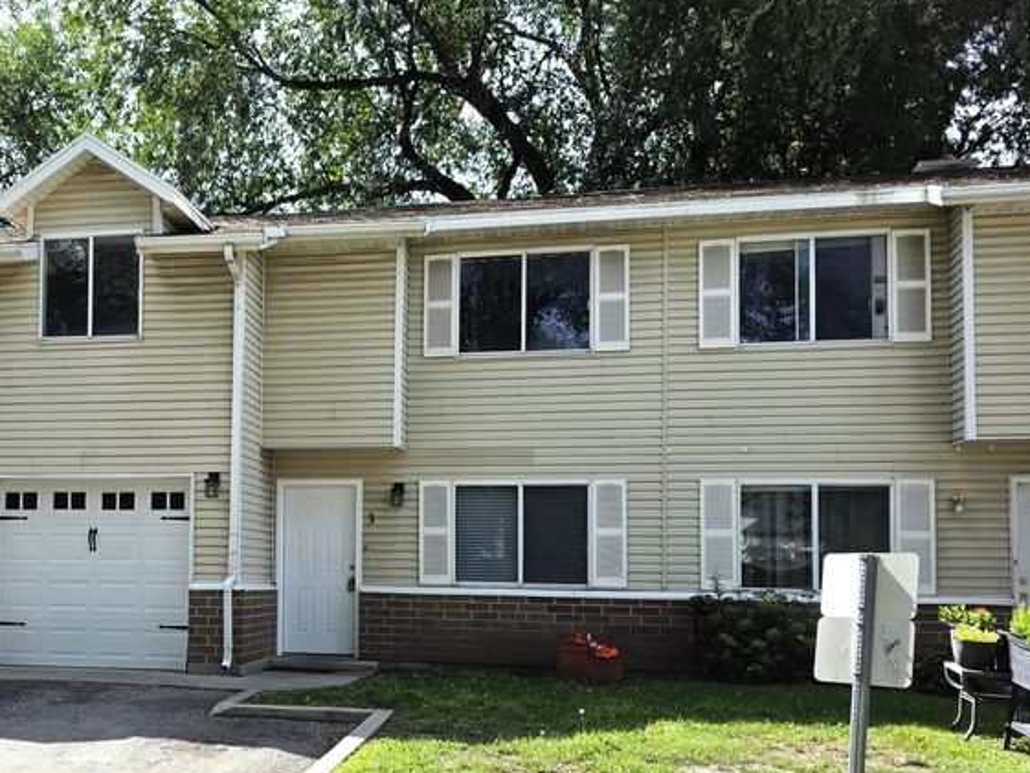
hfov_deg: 43.4
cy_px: 501
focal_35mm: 42
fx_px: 1250
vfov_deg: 34.1
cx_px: 263
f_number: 1.7
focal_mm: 6.3
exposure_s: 1/3229
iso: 80
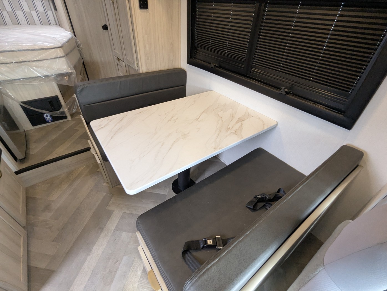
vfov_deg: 78.2
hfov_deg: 94.4
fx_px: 179
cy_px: 146
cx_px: 194
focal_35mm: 16
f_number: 2.2
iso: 428
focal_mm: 2.35
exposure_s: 1/95.2
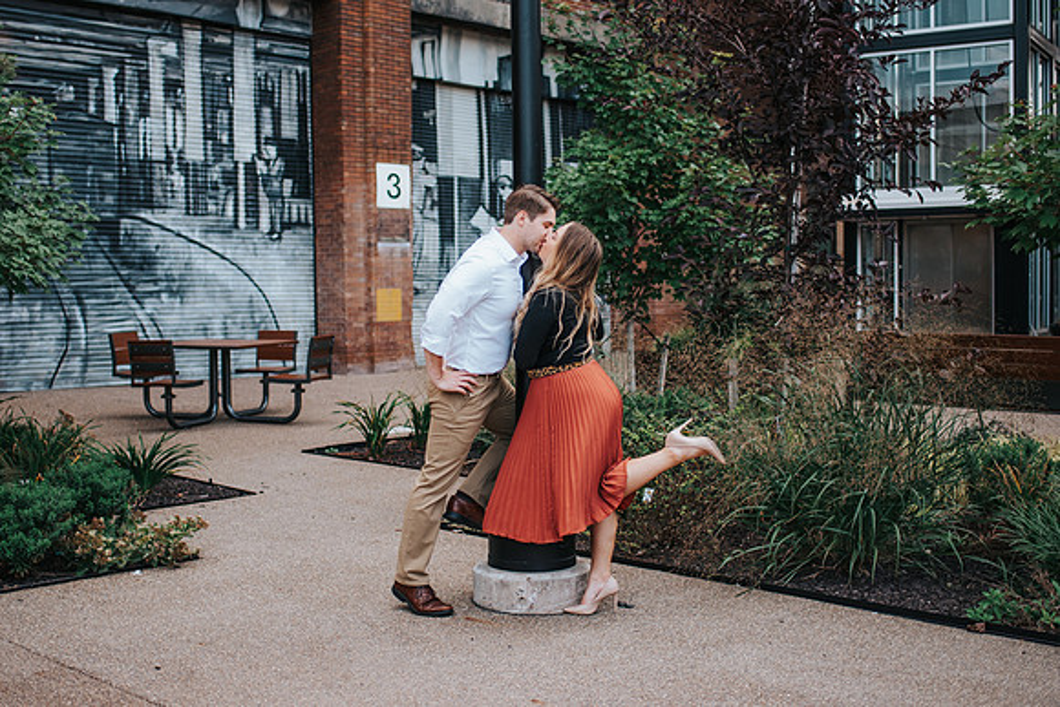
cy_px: 346
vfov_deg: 29.9
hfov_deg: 43.6
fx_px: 1326
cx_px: 502
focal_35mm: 45
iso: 500
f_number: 1.8
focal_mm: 35
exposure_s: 1/800
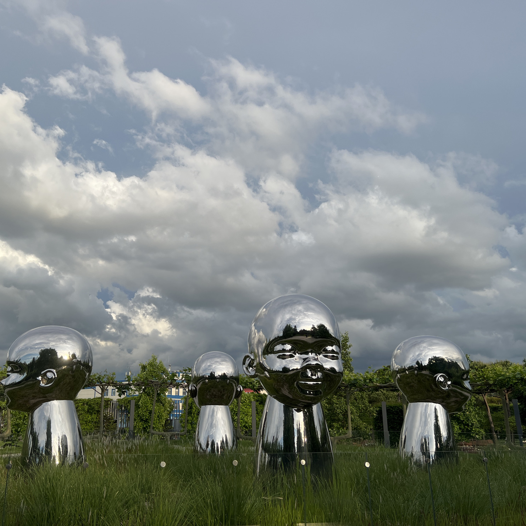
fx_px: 533
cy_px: 262
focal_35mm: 31
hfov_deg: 52.3
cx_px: 218
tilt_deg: +15.9
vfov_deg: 52.5
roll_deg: -0.3
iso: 50
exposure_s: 1/2841
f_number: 1.5
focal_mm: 5.7
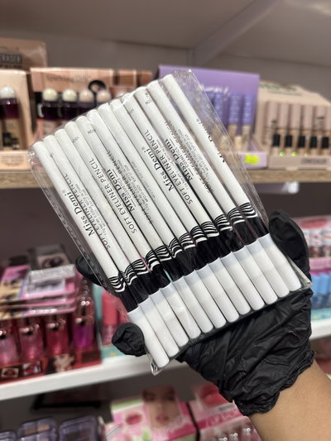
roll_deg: -2.0
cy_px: 220
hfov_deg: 56.8
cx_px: 166
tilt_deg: -12.7
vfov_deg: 71.6
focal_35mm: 24
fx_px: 306
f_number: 1.78
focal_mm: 6.86
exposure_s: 1/100
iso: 160
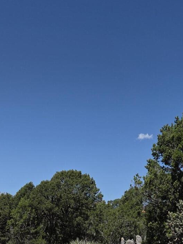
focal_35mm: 65
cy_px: 296
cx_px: 80
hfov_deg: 22.6
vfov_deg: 26.4
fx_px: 458
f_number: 1.8
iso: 80
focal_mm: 5.4
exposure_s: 1/7891
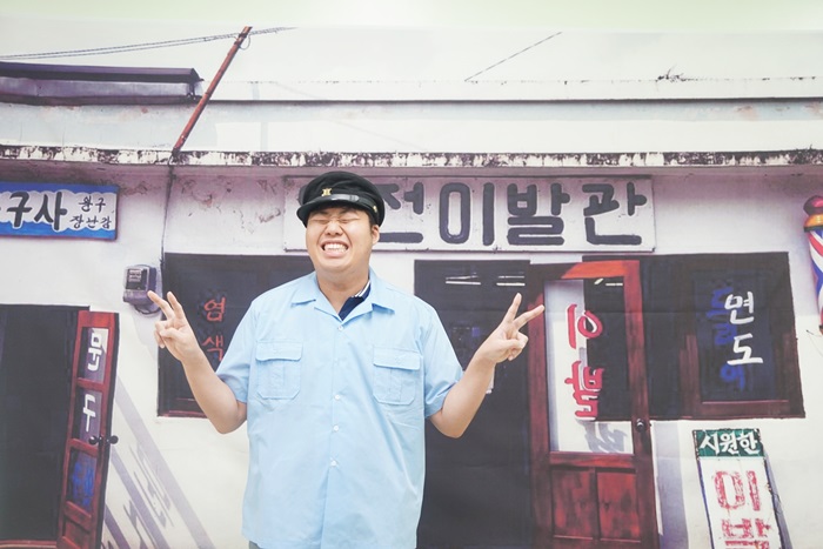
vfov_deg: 34.2
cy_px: 274
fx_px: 892
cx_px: 412
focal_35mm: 39
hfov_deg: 49.5
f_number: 4.5
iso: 400
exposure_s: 1/25
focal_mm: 26
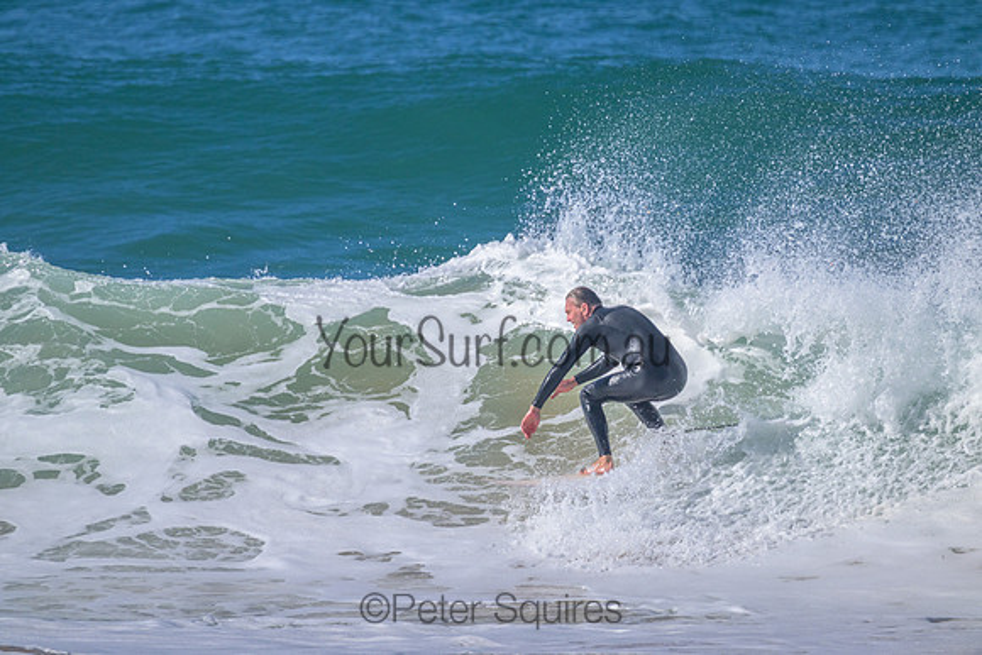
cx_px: 491
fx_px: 21826
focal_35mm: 800
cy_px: 328
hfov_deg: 2.6
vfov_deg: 1.7
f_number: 11
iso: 1000
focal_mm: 800
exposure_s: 1/2000
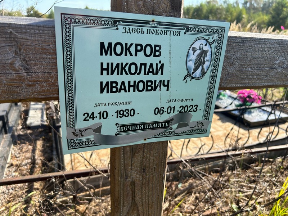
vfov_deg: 53.1
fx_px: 216
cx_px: 144
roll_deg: +1.0
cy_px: 108
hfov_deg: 67.3
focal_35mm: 26
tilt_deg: -22.5
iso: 50
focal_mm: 5.7
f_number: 1.5
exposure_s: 1/1377
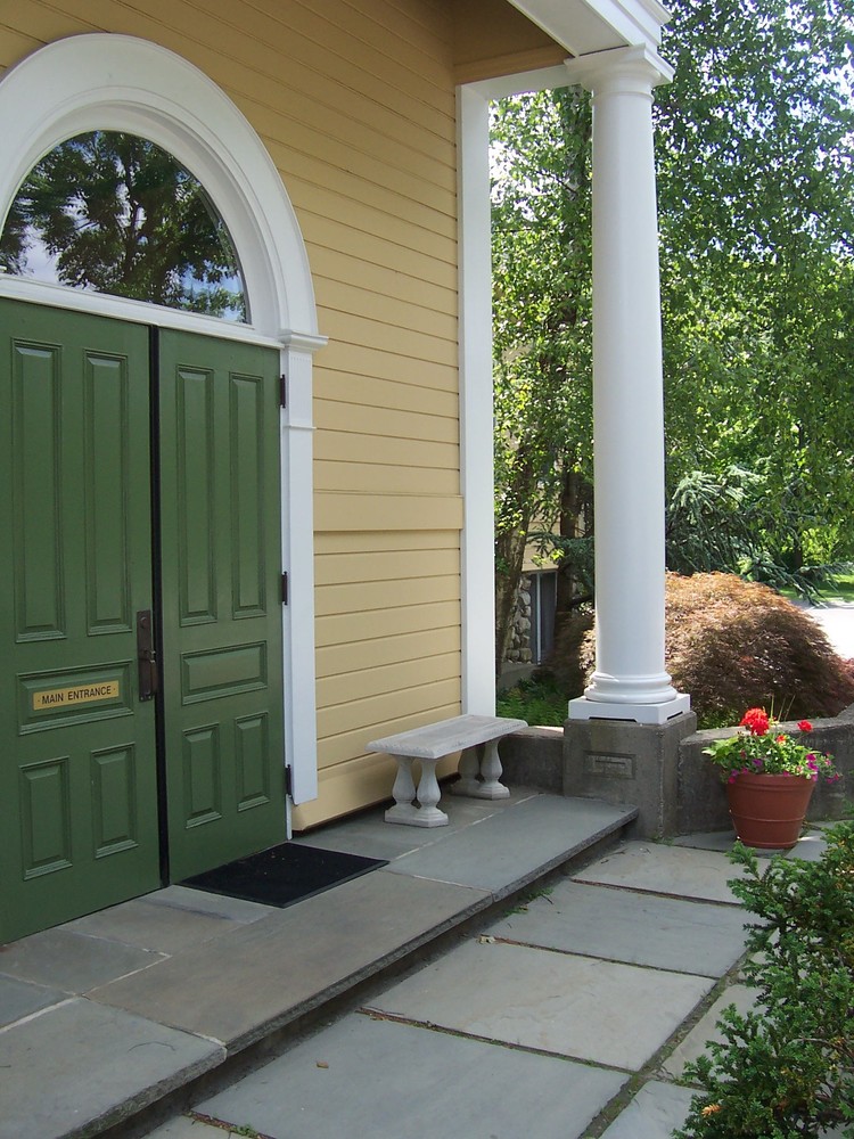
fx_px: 1217
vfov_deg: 50.1
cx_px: 427
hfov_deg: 38.7
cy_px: 570
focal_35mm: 37
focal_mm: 5.6
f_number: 2.8
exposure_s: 1/350
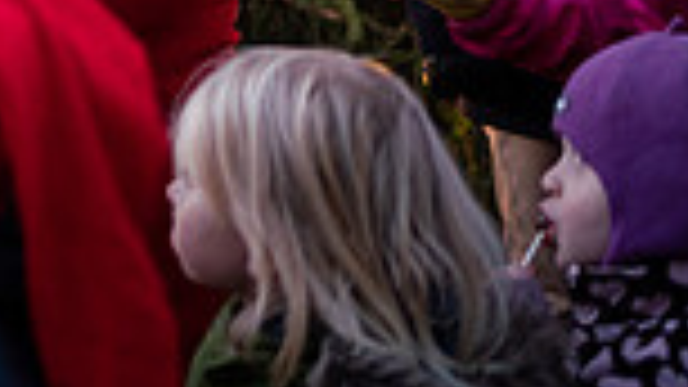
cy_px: -466
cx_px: -220
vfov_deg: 8.2
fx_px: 2535
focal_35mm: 139
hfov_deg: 14.7
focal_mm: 35
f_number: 1.4
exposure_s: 1/160
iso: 1600
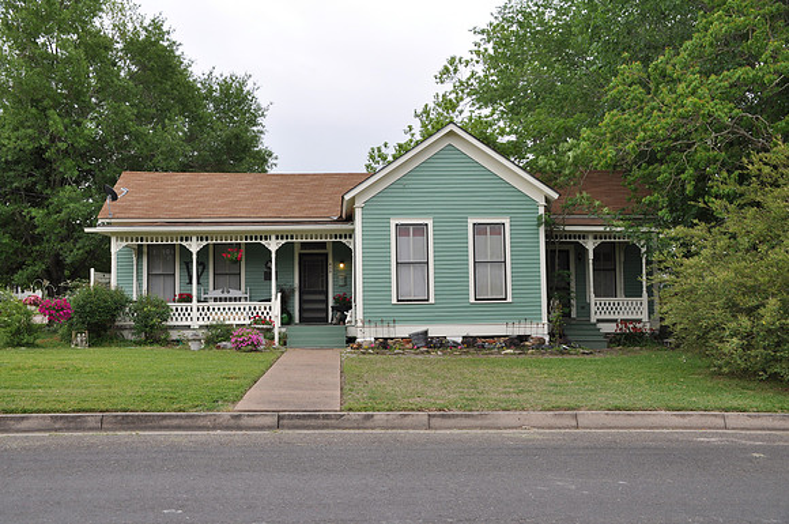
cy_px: 262
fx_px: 788
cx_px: 394
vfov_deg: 36.8
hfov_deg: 53.2
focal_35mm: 36
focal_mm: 24
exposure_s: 1/80
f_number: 9
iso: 200
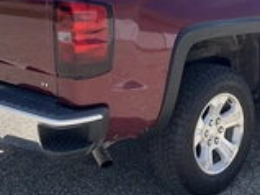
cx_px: 170
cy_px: 41
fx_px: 548
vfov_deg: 19.9
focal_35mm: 73
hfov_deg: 26.6
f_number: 1.8
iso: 25
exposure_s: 1/739
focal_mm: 3
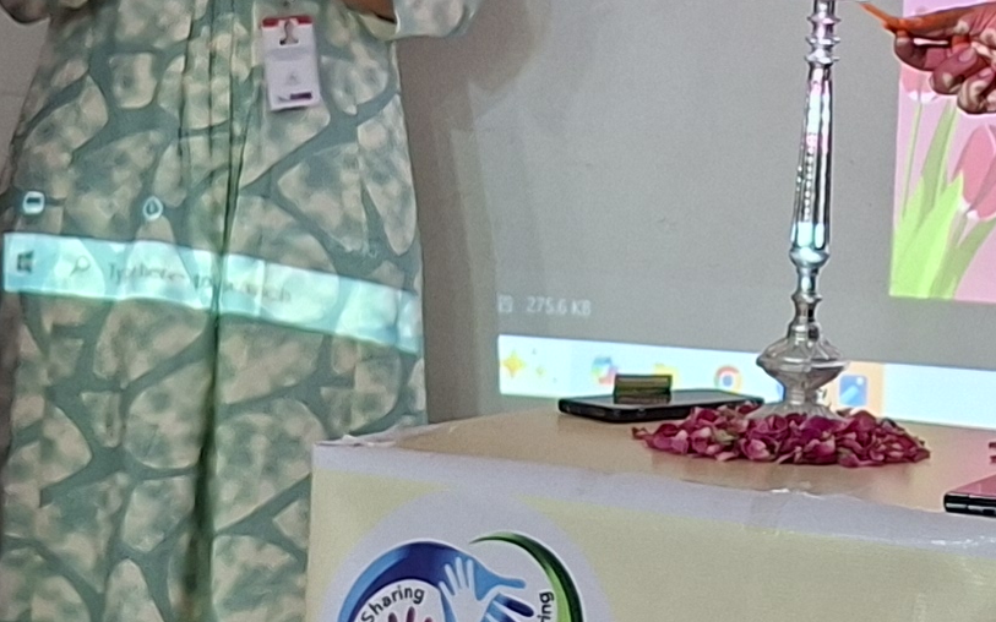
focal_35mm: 120
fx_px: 3257
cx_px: 1174
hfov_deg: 16.7
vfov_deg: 10.8
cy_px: -69
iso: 250
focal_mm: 5.54
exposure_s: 1/33
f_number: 1.8
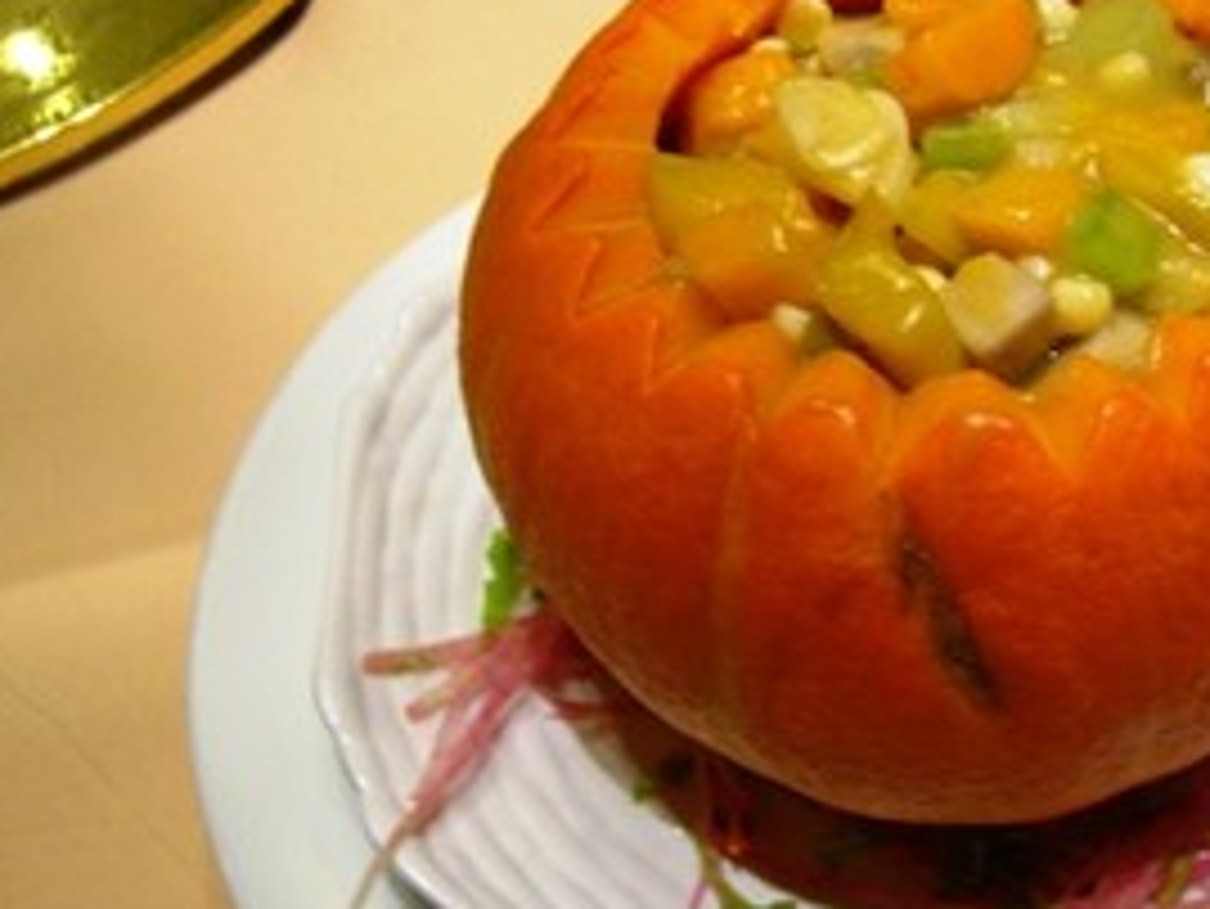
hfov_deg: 36.5
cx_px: 796
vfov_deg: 28.0
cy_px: 396
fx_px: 1818
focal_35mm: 52
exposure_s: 1/15
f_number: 2.8
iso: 100
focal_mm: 5.8
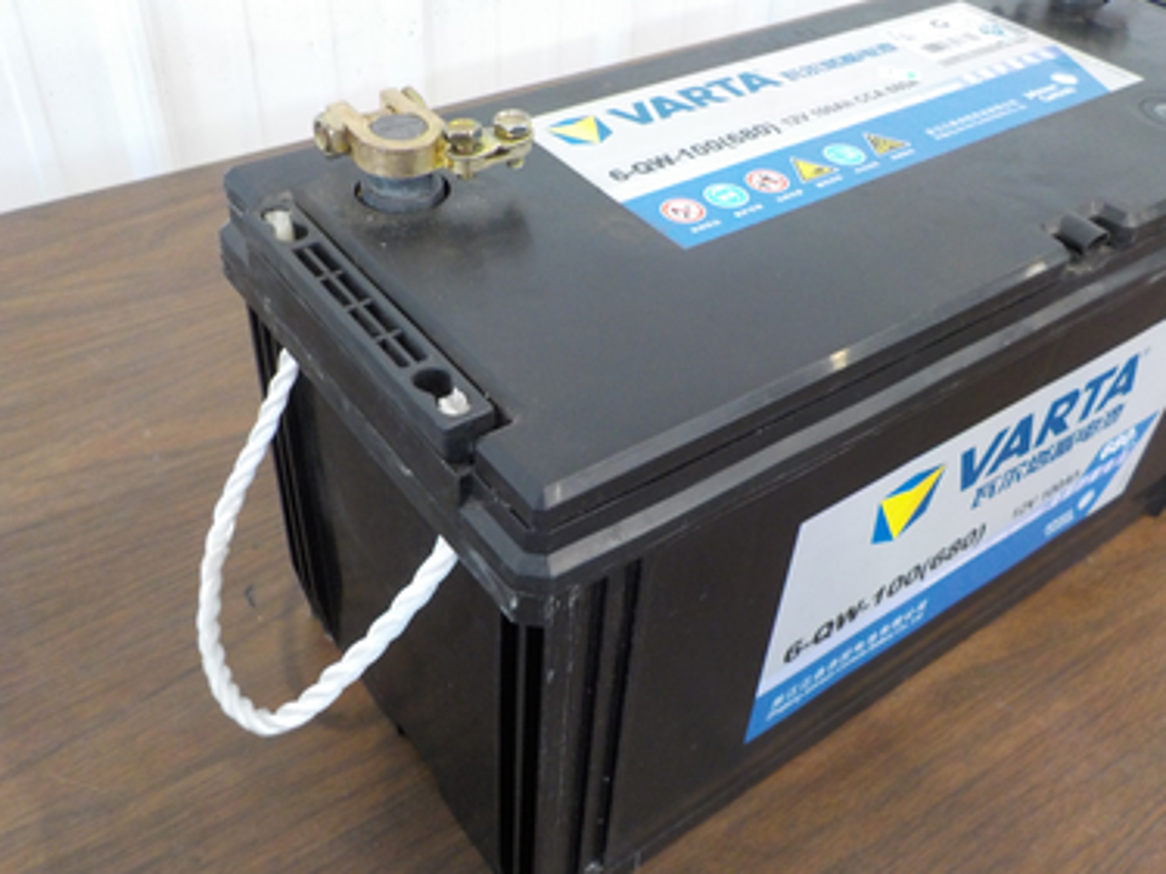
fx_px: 1078
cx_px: 591
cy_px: 420
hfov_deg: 56.8
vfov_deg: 44.1
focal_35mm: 32
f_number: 3.3
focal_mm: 4.1
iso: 360
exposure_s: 1/30
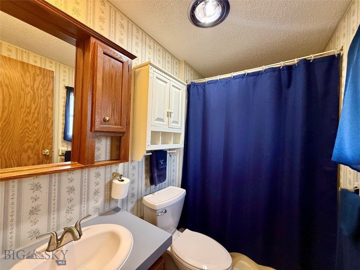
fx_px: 146
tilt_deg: +0.8
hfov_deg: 102.1
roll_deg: -2.3
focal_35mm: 14
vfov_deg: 85.7
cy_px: 135
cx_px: 180
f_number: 2.2
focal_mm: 2.22
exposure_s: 1/60
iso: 400
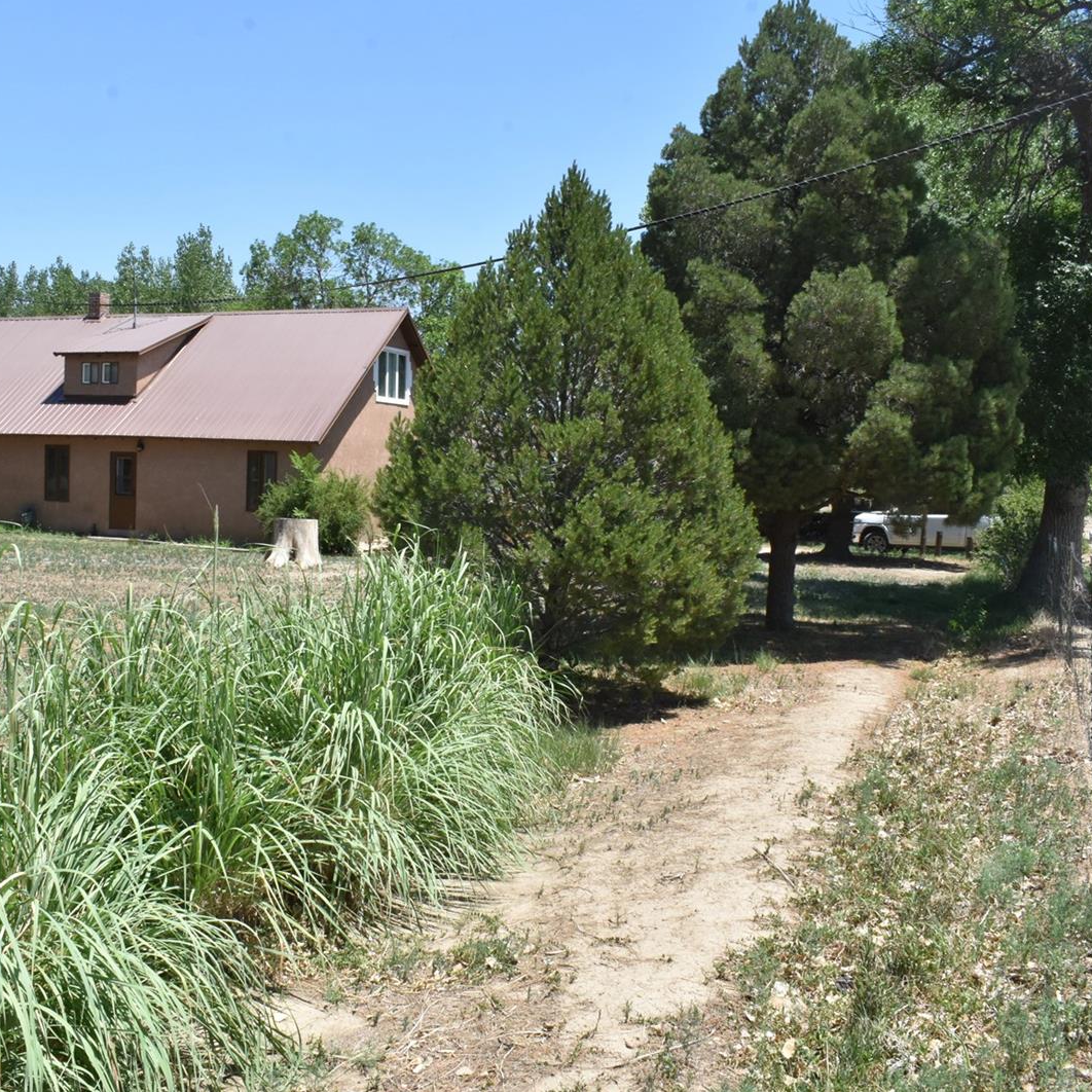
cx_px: 424
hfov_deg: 46.9
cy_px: 539
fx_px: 1249
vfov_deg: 47.2
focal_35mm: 35
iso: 640
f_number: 22
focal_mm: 18
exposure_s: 1/200
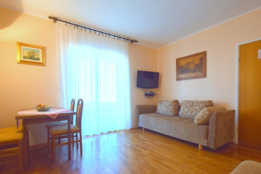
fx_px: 130
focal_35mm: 18
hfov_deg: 89.9
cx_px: 138
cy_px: 95
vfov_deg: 67.2
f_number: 5
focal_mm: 10
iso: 400
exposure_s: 1/100
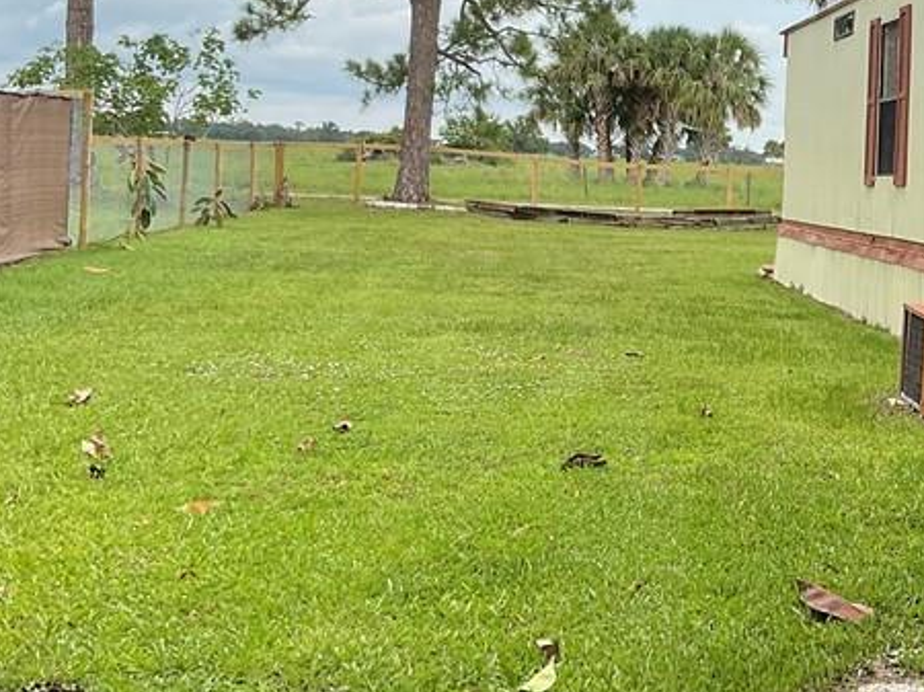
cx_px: 776
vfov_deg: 22.1
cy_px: 185
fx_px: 1761
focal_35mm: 66
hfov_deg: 28.6
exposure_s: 1/586
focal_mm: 3
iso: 16
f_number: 1.8
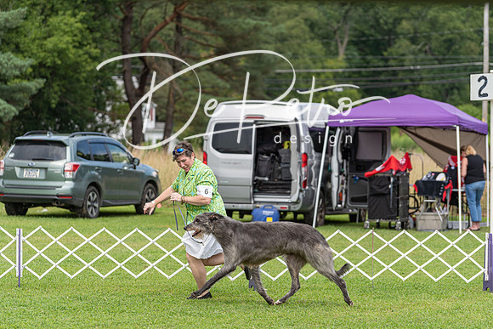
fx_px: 1972
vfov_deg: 9.5
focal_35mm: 144
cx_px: 246
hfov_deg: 14.2
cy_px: 164
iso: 250
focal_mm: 144
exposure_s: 1/1000
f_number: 4
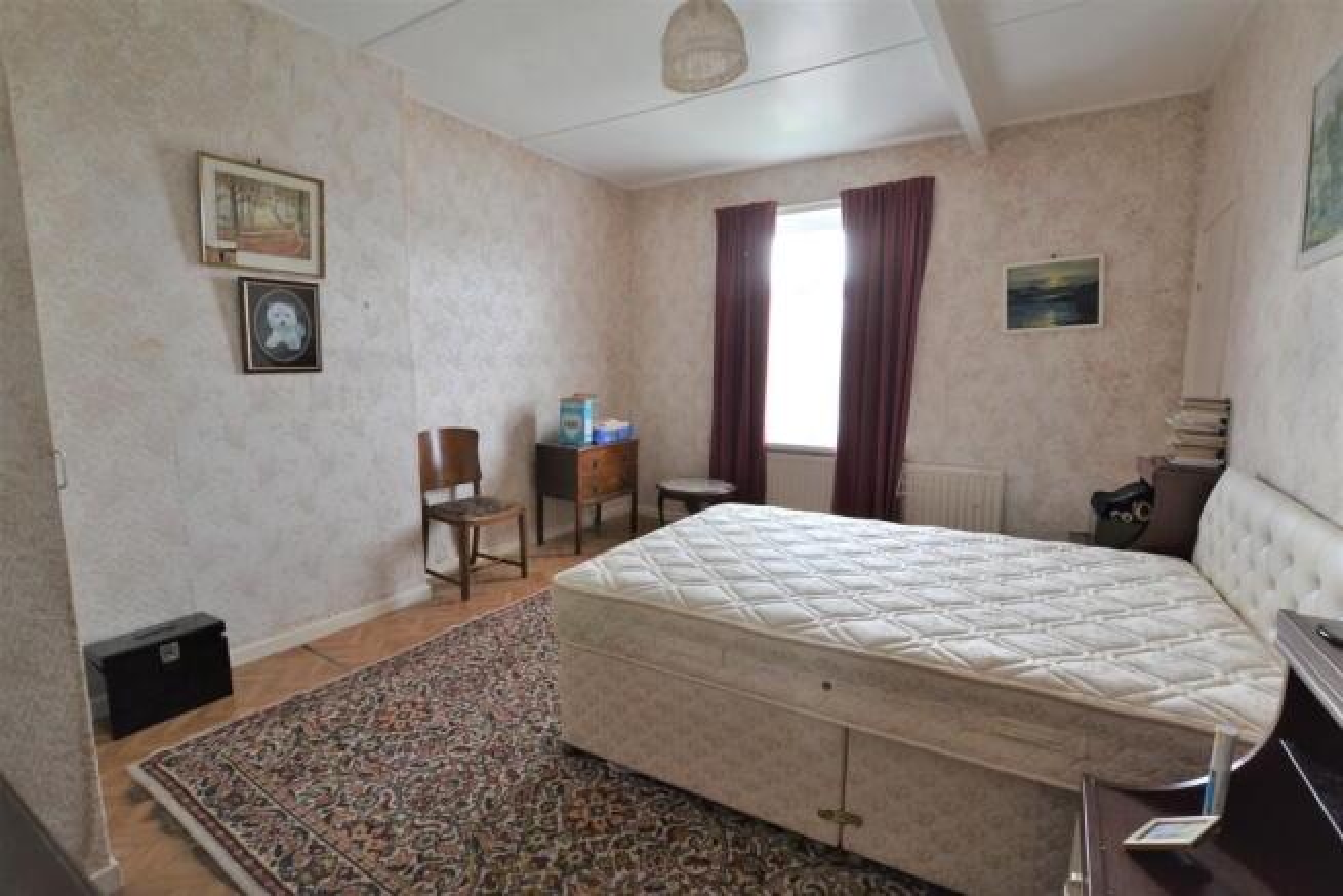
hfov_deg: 100.4
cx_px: 672
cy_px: 448
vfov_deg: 77.4
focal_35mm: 15
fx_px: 560
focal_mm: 10
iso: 800
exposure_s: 1/10
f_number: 8
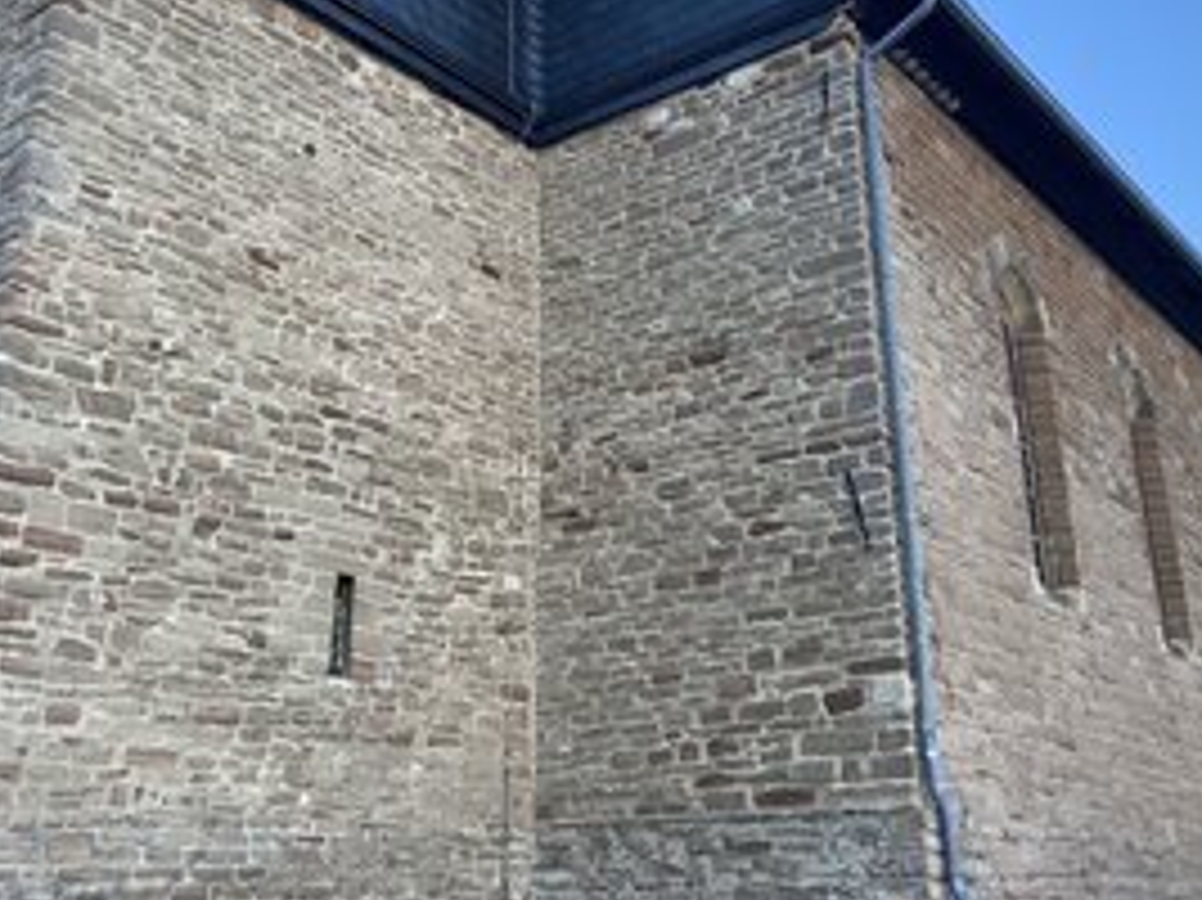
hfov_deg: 44.8
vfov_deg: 33.9
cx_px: 572
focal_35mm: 42
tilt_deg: +24.7
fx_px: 1458
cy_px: 279
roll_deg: -0.3
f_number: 1.8
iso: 20
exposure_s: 1/160
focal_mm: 3.99
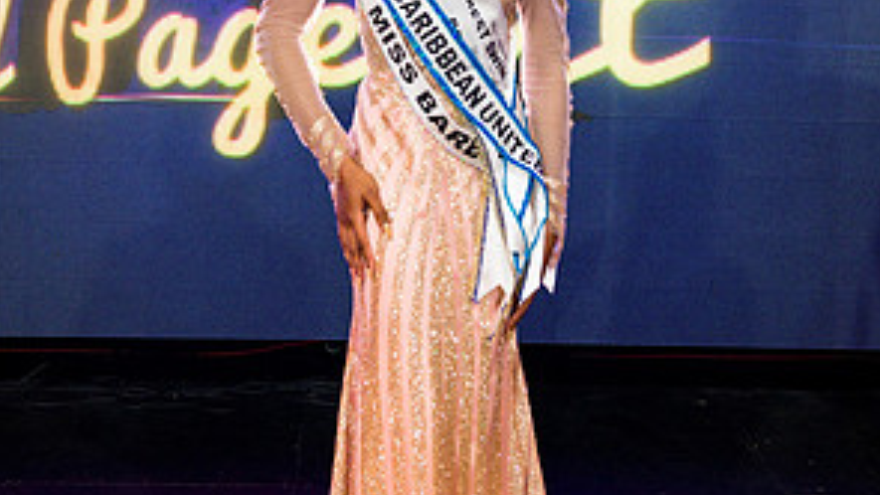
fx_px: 1564
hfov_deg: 31.4
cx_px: 444
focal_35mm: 67
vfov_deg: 17.6
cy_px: 21
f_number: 5
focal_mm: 42
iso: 4000
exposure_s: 1/160
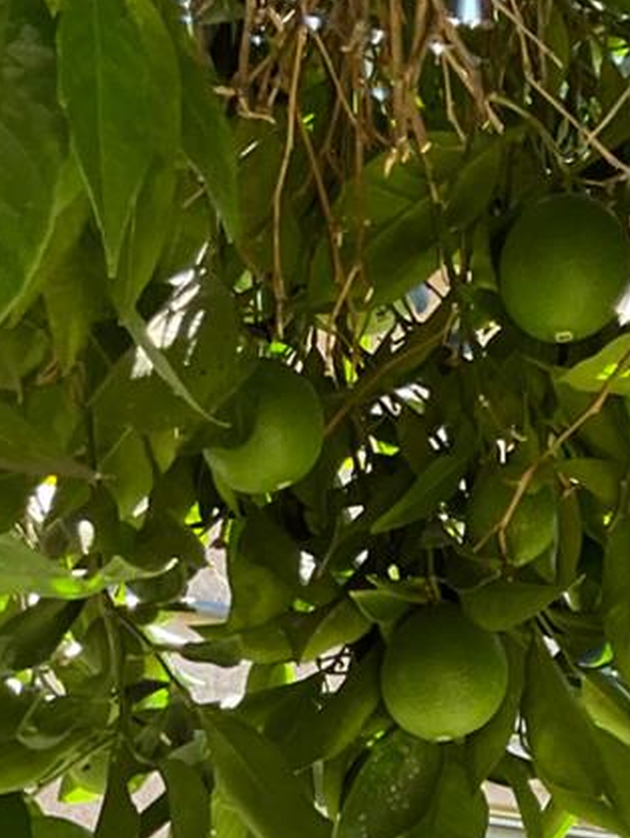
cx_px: 125
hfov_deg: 14.2
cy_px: 1271
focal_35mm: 104
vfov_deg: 17.0
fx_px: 2521
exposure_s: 1/122
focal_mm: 3
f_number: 1.8
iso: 20
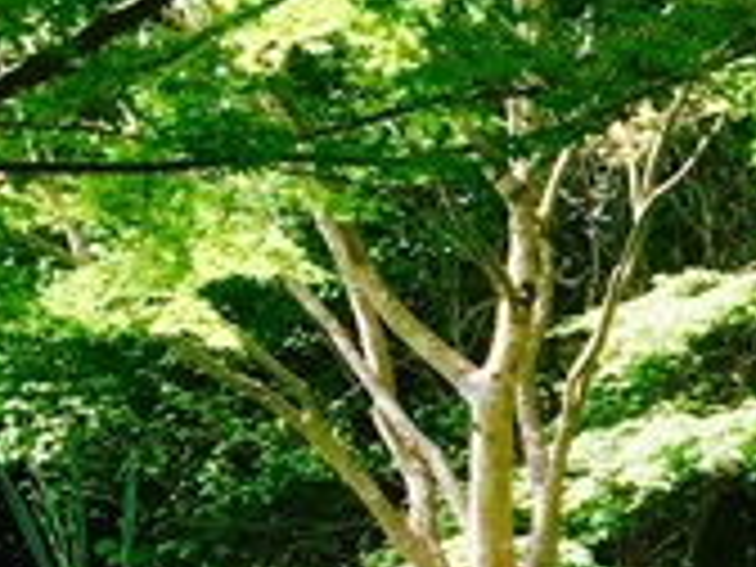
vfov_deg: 10.4
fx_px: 3014
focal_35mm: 138
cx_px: 1305
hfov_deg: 13.1
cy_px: 824
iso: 25
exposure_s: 1/190
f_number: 2.2
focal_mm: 4.15
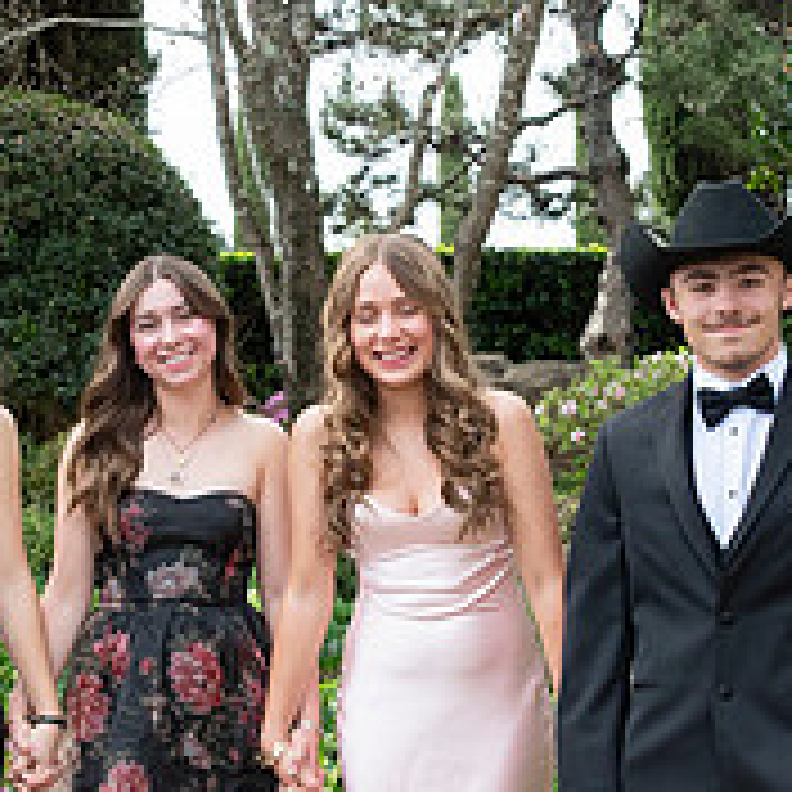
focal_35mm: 84
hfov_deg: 20.6
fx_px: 2174
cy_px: 511
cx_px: 392
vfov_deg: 20.6
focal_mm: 30
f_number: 5.6
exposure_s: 1/2000
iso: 1250
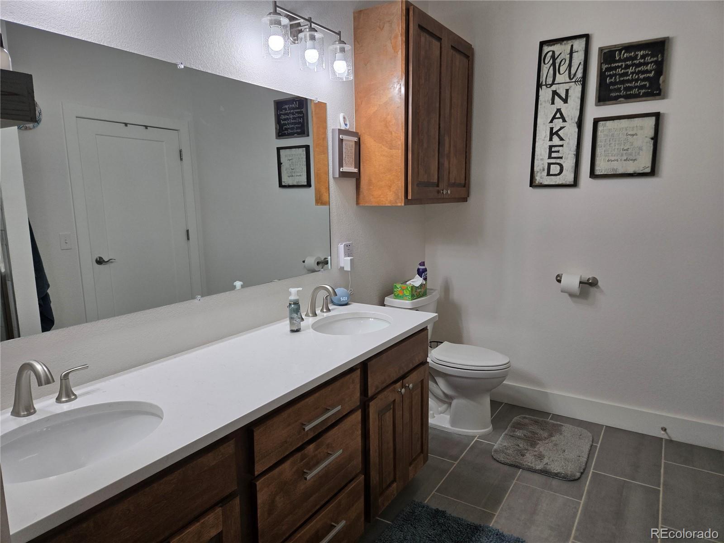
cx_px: 362
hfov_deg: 73.9
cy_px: 272
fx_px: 481
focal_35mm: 23
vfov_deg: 58.9
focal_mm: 5.4
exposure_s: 1/180
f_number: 1.8
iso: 100
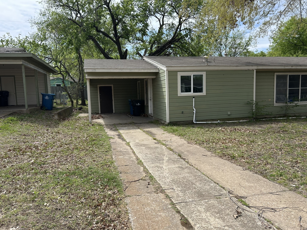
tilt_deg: -7.3
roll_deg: +2.3
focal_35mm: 26
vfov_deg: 53.1
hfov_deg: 67.3
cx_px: 154
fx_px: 231
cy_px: 115
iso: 50
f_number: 1.5
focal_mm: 5.7
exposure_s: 1/3356
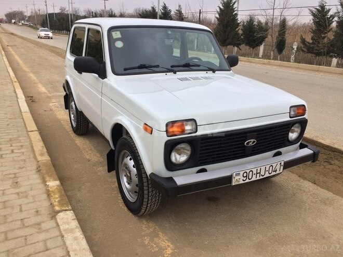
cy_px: 128
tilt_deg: -19.2
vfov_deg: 48.2
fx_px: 287
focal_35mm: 29
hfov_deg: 61.7
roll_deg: +0.3
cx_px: 172
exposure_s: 1/100
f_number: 2.2
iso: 64
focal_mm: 4.15
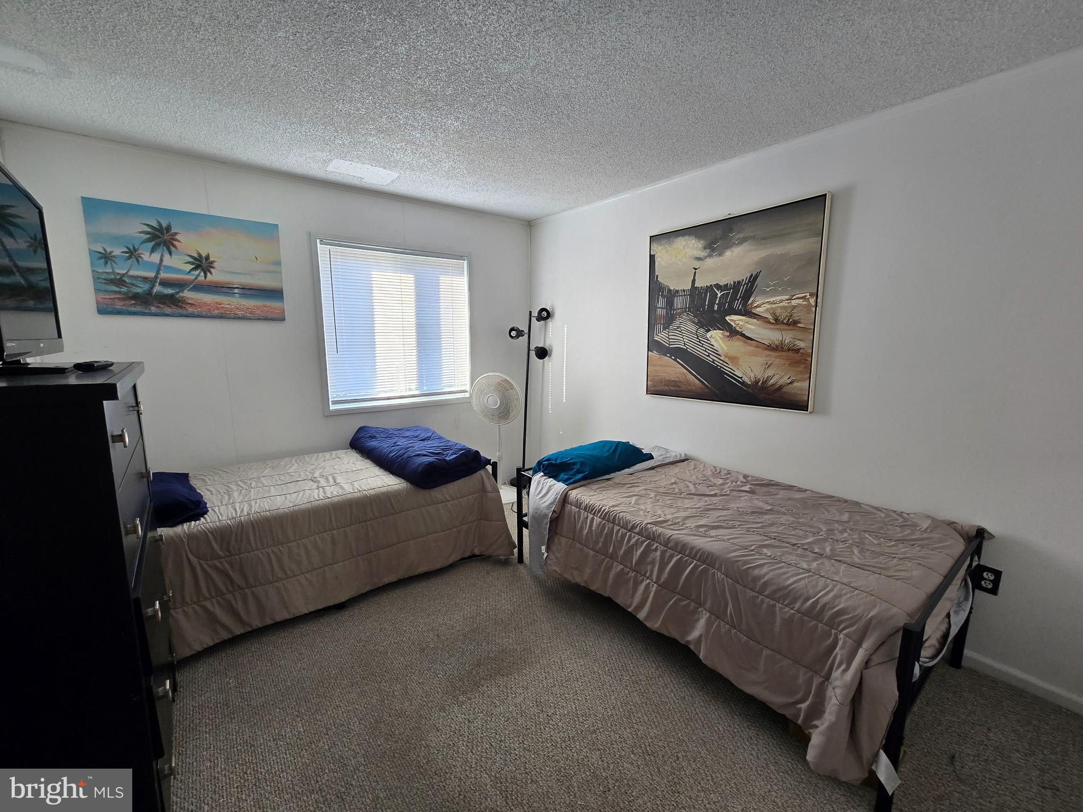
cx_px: 542
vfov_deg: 89.9
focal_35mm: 13
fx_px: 407
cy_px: 406
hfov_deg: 106.2
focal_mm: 2.2
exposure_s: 1/100
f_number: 2.2
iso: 125
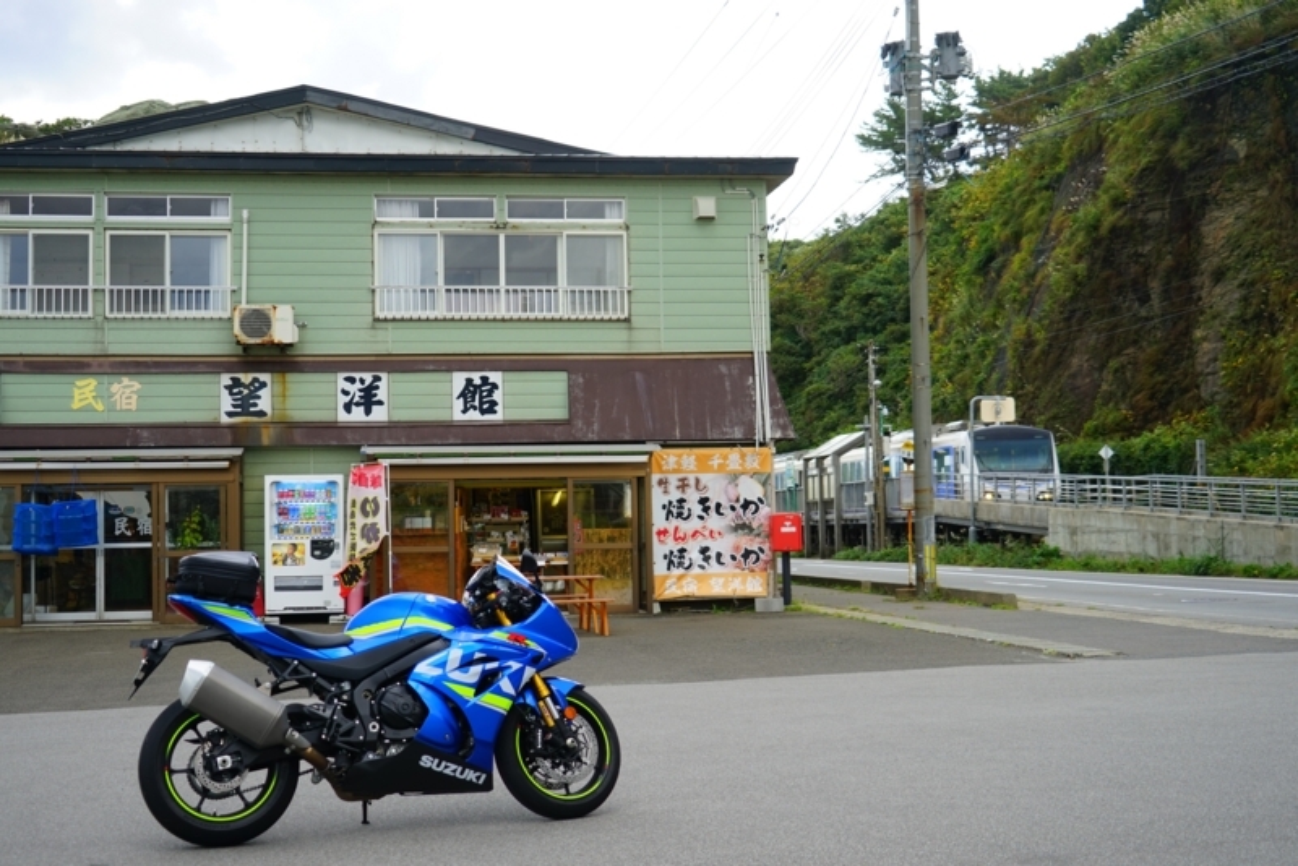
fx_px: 1695
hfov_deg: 41.9
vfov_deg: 28.7
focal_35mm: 47
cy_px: 433
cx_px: 649
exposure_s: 1/60
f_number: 4.5
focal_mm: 47
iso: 160
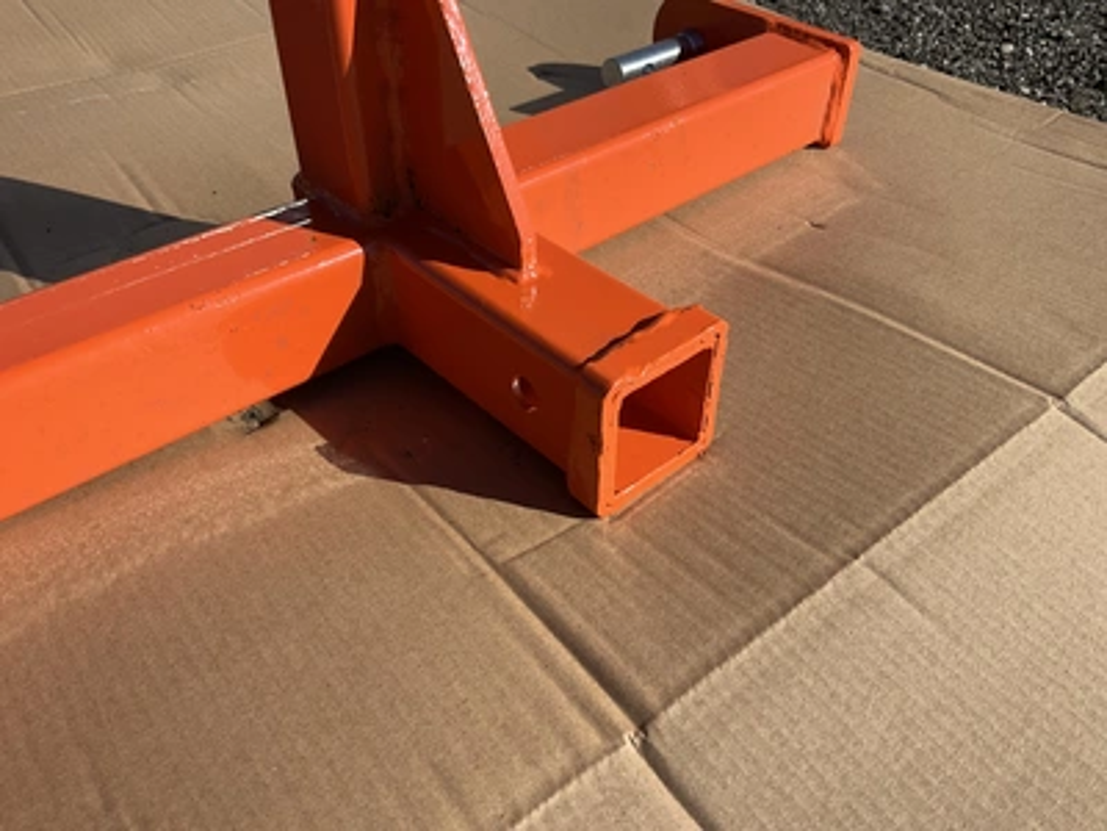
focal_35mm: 29
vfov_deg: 48.2
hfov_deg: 61.7
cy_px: 416
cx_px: 554
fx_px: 927
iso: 25
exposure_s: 1/2227
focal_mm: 3
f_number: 1.8
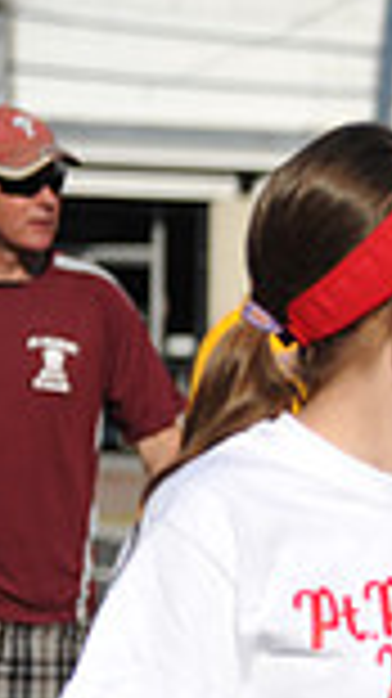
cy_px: 567
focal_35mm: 243
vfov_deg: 8.9
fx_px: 4498
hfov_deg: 4.7
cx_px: 1253
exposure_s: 1/8000
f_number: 2.8
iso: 400
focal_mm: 62
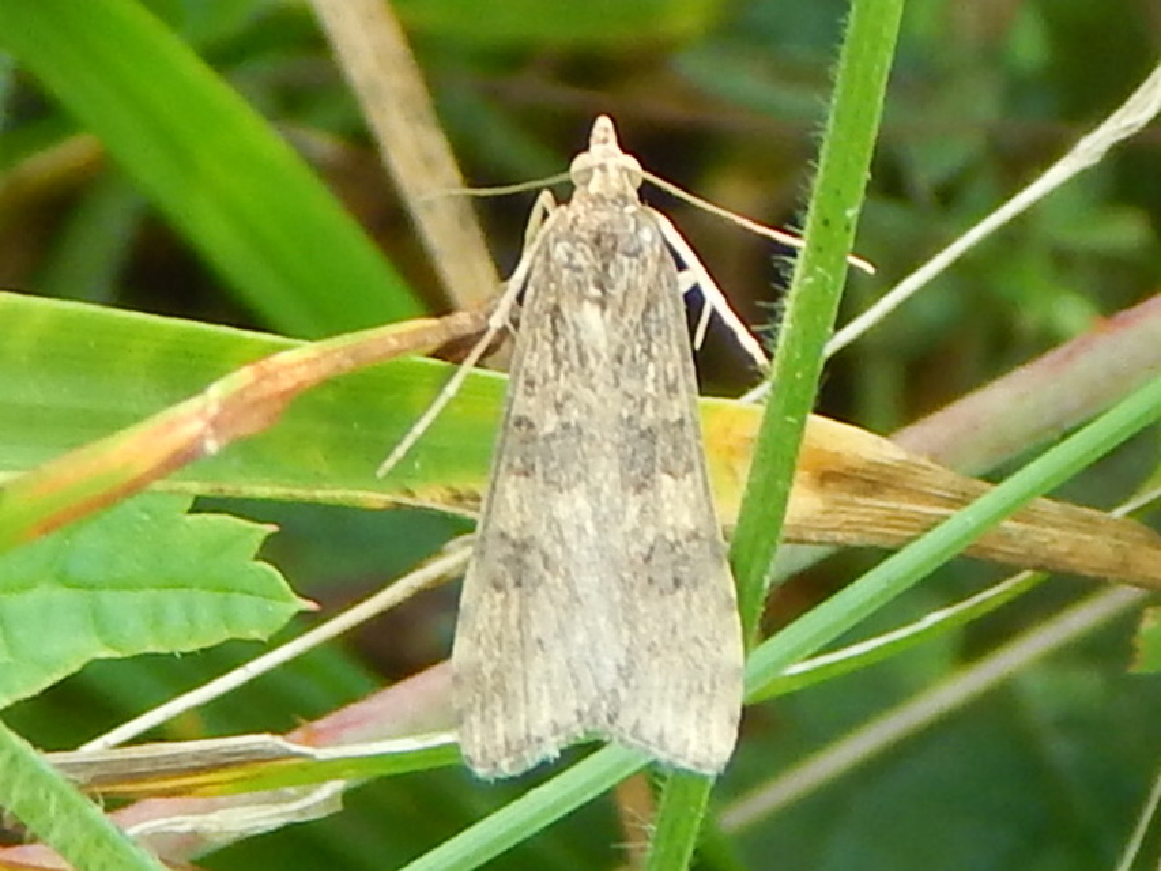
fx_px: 2851
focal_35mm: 85
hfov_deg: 23.0
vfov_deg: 17.4
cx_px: 580
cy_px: 436
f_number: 4.3
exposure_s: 1/80
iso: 125
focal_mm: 15.3
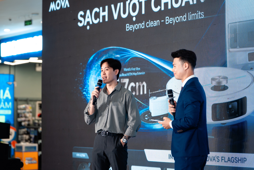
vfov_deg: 13.8
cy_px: 85
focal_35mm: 99
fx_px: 698
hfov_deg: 20.6
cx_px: 127
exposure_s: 1/250
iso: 640
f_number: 3.2
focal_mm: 99
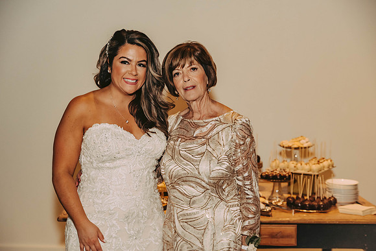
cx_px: 188
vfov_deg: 20.9
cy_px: 126
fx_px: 679
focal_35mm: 65
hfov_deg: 31.0
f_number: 4.5
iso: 1250
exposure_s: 1/125
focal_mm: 65
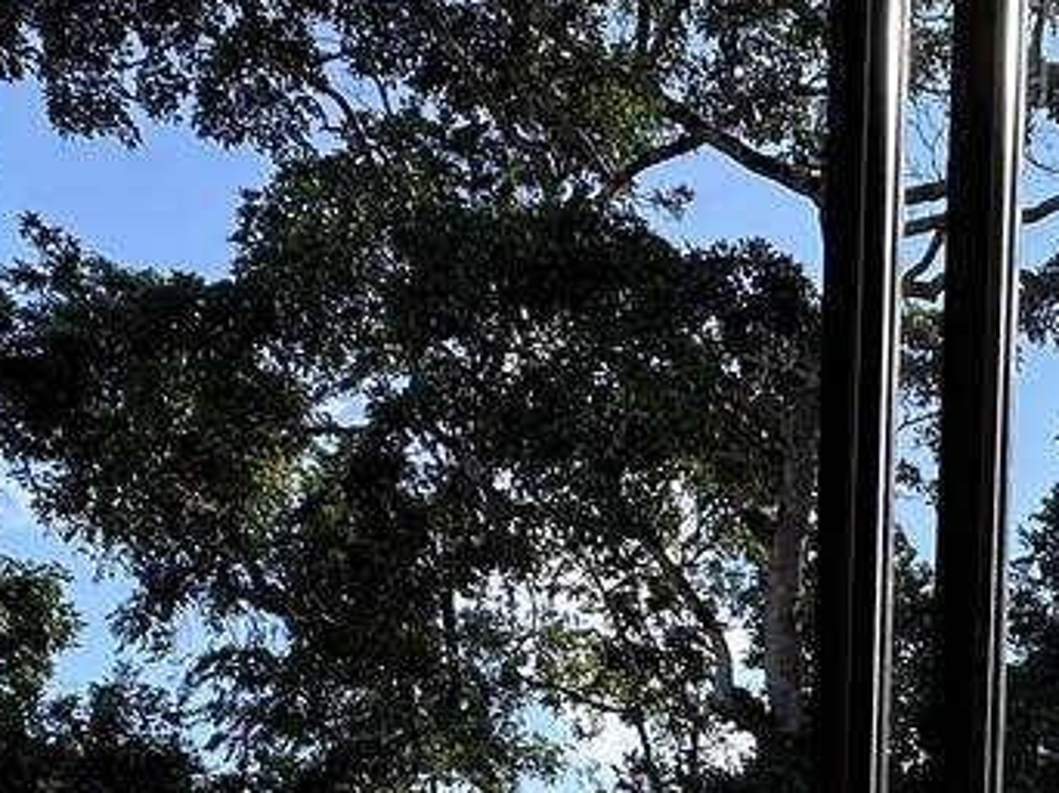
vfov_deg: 19.7
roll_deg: -2.2
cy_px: 1338
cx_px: 1044
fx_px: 1804
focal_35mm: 59
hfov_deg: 30.5
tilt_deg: -3.8
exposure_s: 1/790
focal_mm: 2.22
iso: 40
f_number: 2.2
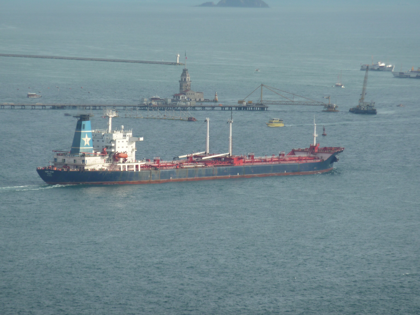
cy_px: 158
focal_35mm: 300
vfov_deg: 5.0
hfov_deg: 6.6
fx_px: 3640
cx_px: 210
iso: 80
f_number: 4.9
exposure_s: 1/320
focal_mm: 49.2
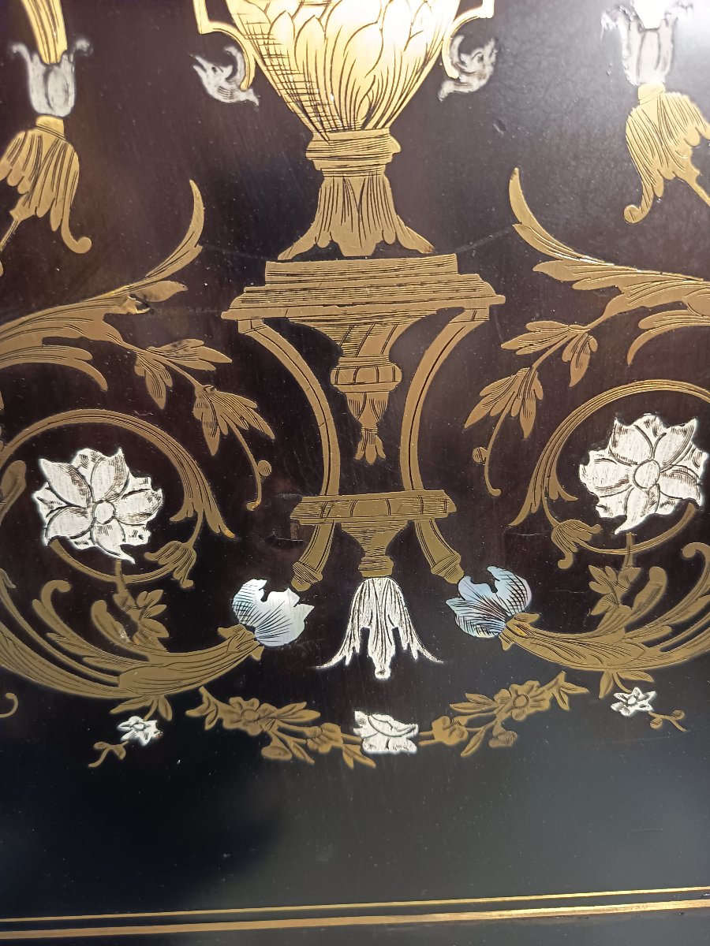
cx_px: 355
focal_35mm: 24
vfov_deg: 71.6
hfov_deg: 56.8
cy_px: 473
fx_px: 656
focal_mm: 5.24
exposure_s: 1/25
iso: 728
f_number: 1.7
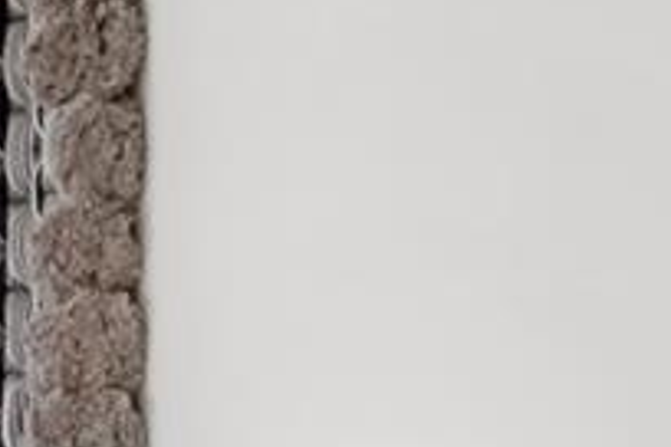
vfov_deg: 7.3
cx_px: -1451
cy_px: 523
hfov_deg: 8.7
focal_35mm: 188
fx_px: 3504
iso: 200
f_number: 11
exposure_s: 1/5
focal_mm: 24
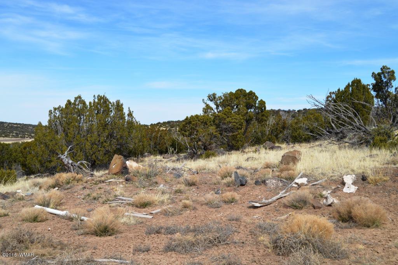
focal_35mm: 45
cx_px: 199
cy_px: 132
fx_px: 497
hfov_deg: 43.6
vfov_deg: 29.8
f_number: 9
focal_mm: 30
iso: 100
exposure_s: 1/320
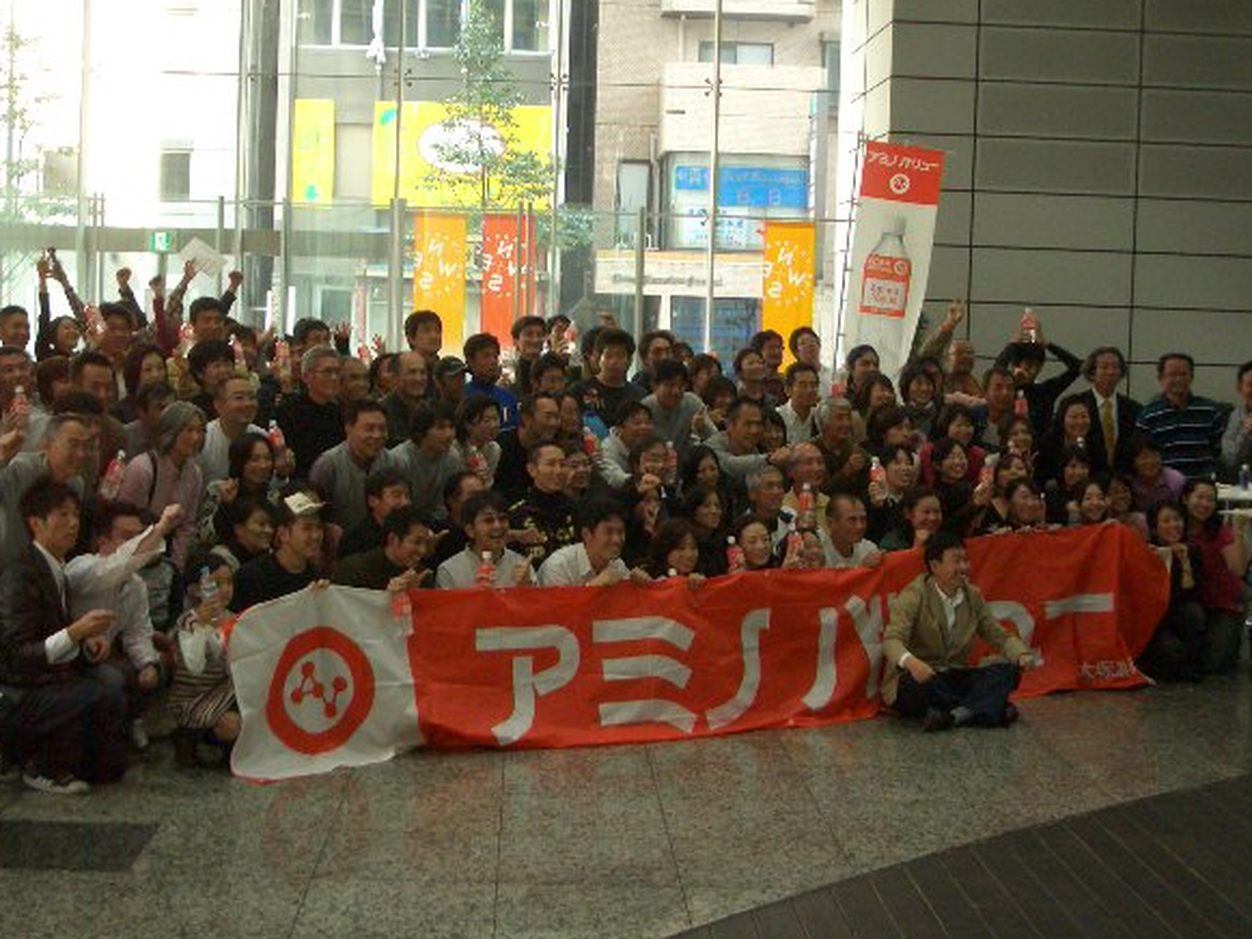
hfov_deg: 35.5
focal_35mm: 54
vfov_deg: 27.0
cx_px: 573
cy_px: 435
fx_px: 1953
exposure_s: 1/80
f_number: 3.1
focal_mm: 8.2
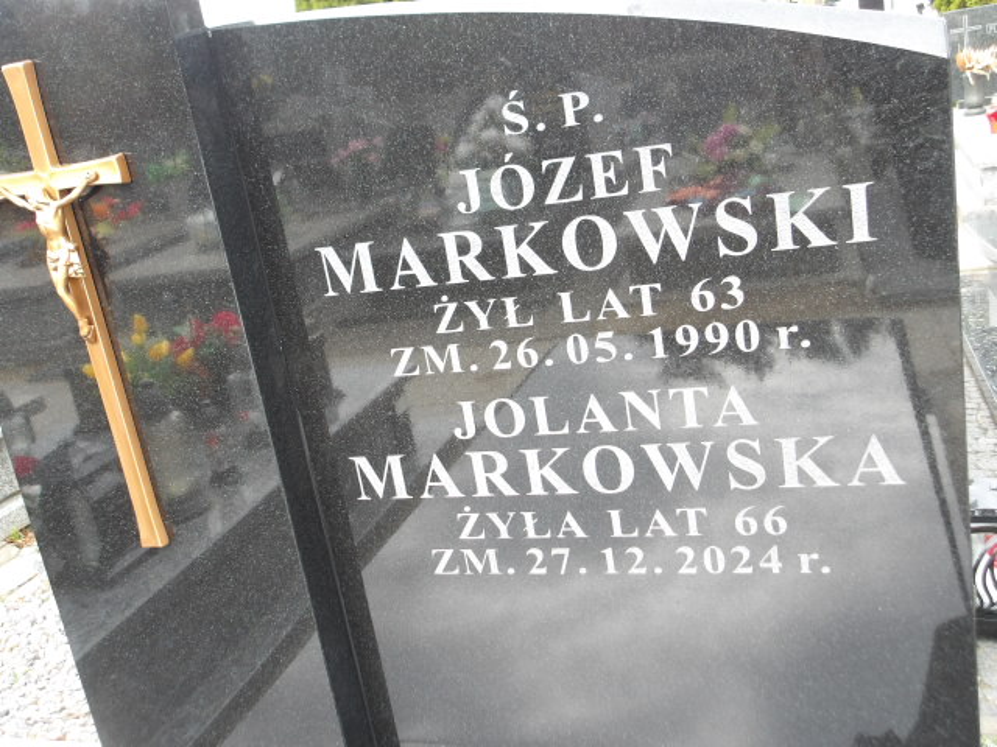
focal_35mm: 34
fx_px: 979
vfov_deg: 41.8
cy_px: 374
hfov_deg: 54.0
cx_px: 498
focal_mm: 6.1
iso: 100
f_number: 3.3
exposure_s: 1/87
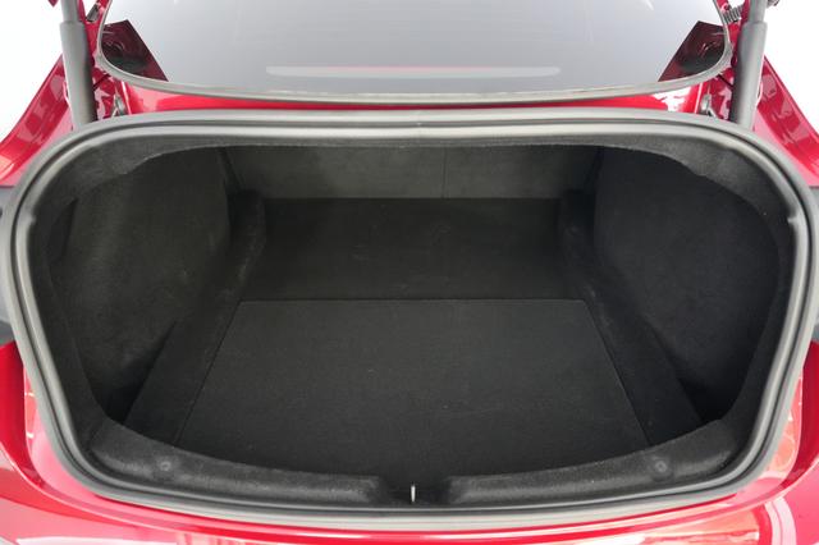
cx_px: 410
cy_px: 272
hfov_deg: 73.8
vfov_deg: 53.1
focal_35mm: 24
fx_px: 546
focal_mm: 24
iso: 12800
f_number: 2.8
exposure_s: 1/125
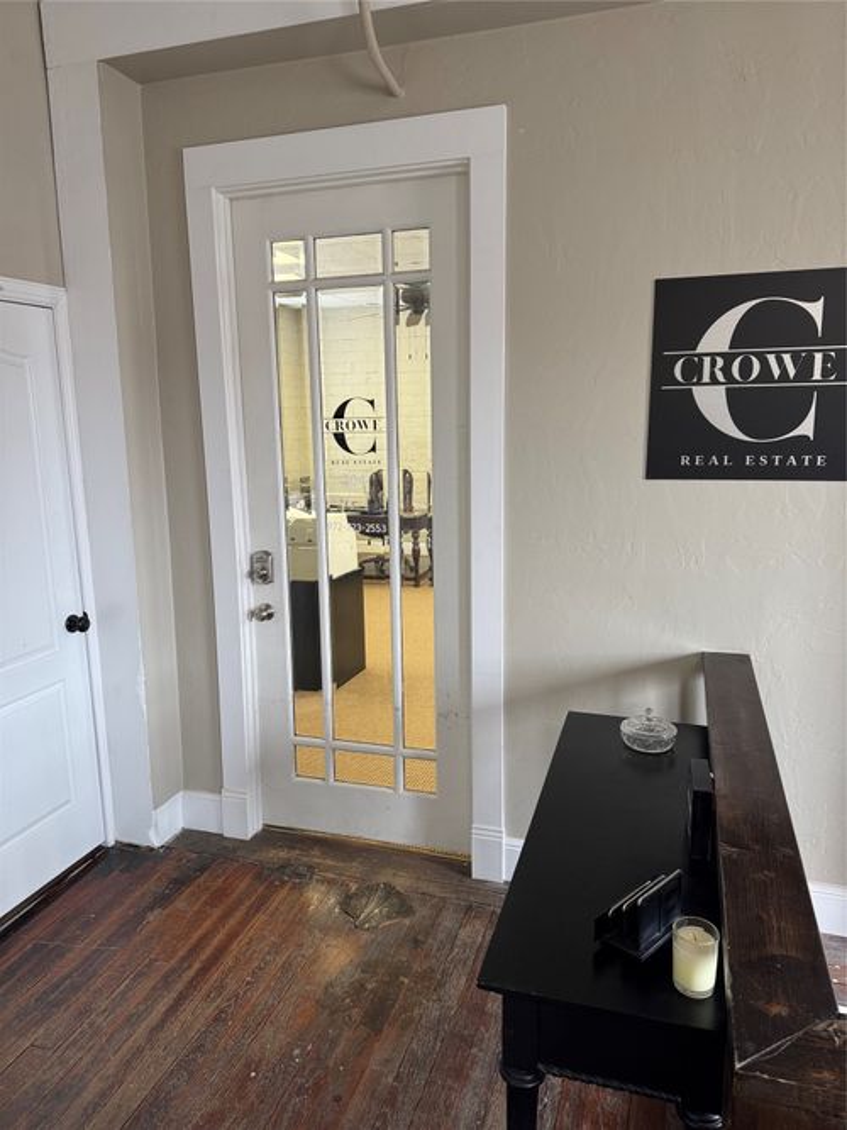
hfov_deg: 56.8
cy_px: 565
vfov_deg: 71.6
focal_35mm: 24
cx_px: 424
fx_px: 783
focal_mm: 6.76
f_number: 1.78
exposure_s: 1/60
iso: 125
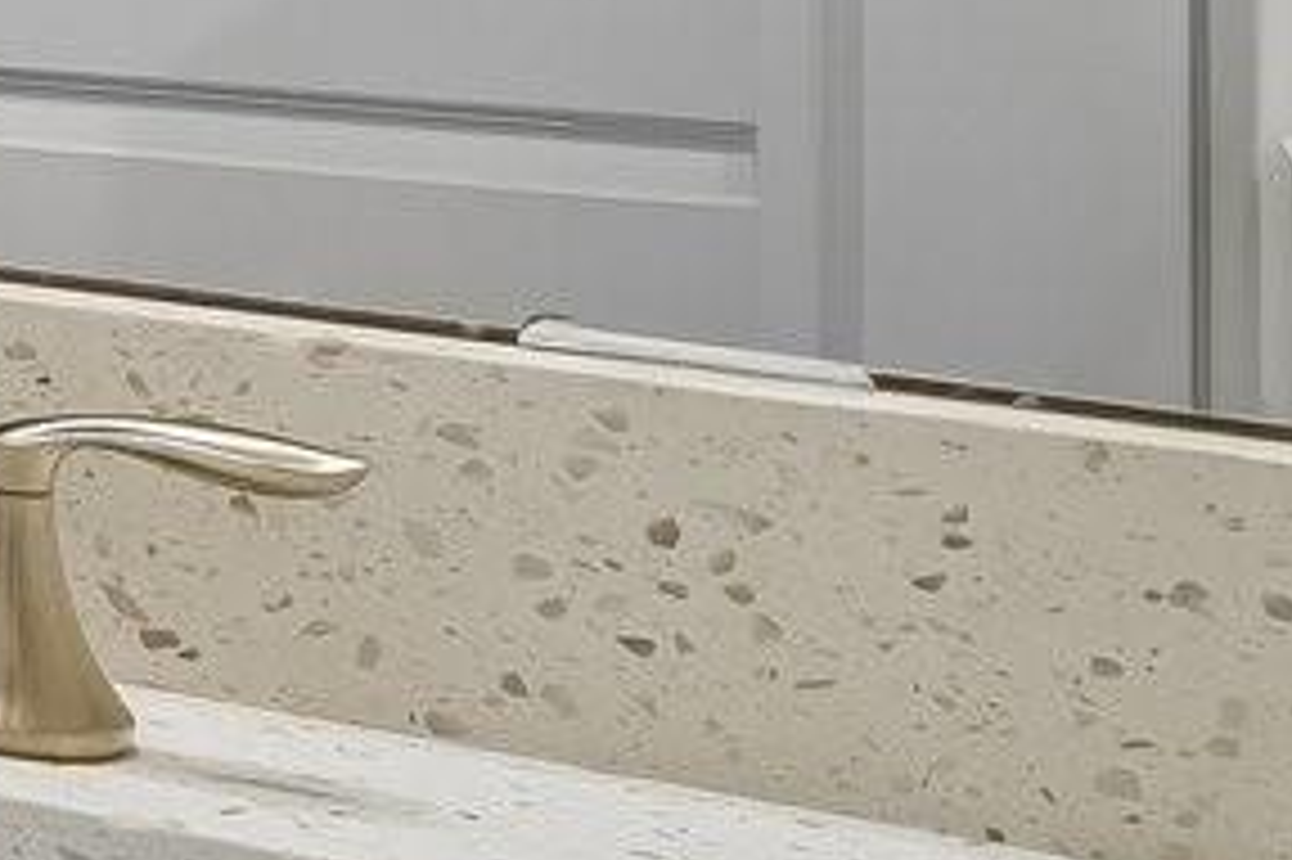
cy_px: -493
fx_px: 3838
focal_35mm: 107
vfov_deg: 12.1
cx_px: -2877
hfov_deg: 10.5
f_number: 8
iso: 400
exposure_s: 1/6
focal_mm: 10
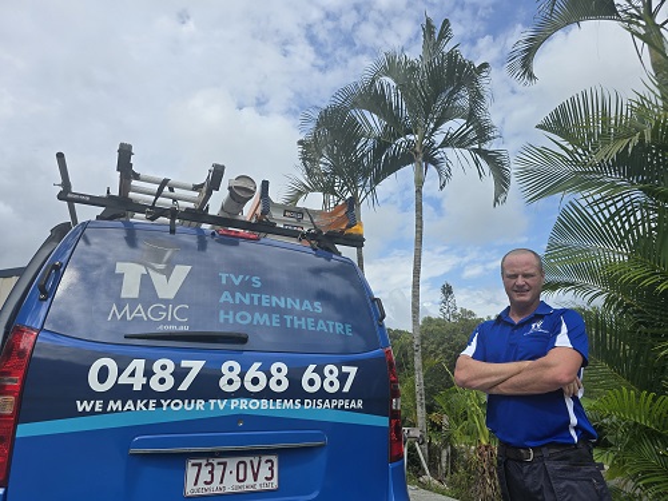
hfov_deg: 73.9
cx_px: 334
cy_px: 250
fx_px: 444
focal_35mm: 23
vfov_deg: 58.9
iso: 12
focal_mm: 6.3
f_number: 1.7
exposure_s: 1/771
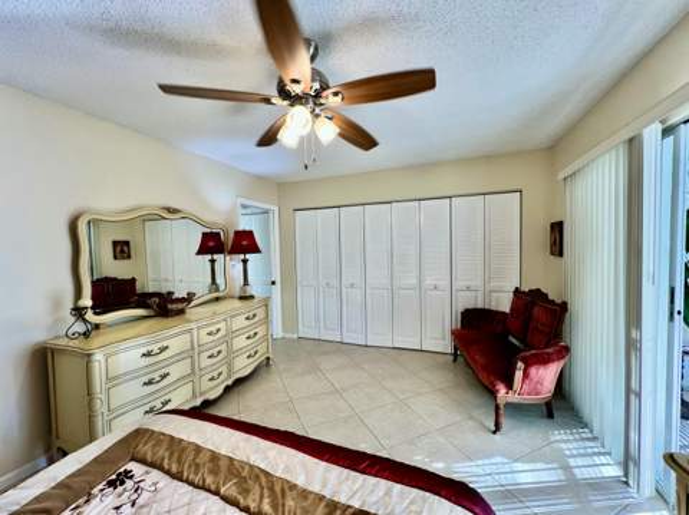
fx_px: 258
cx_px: 344
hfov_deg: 106.2
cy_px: 258
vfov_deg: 89.8
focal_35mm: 13
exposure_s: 1/120
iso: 160
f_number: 1.8
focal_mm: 1.57
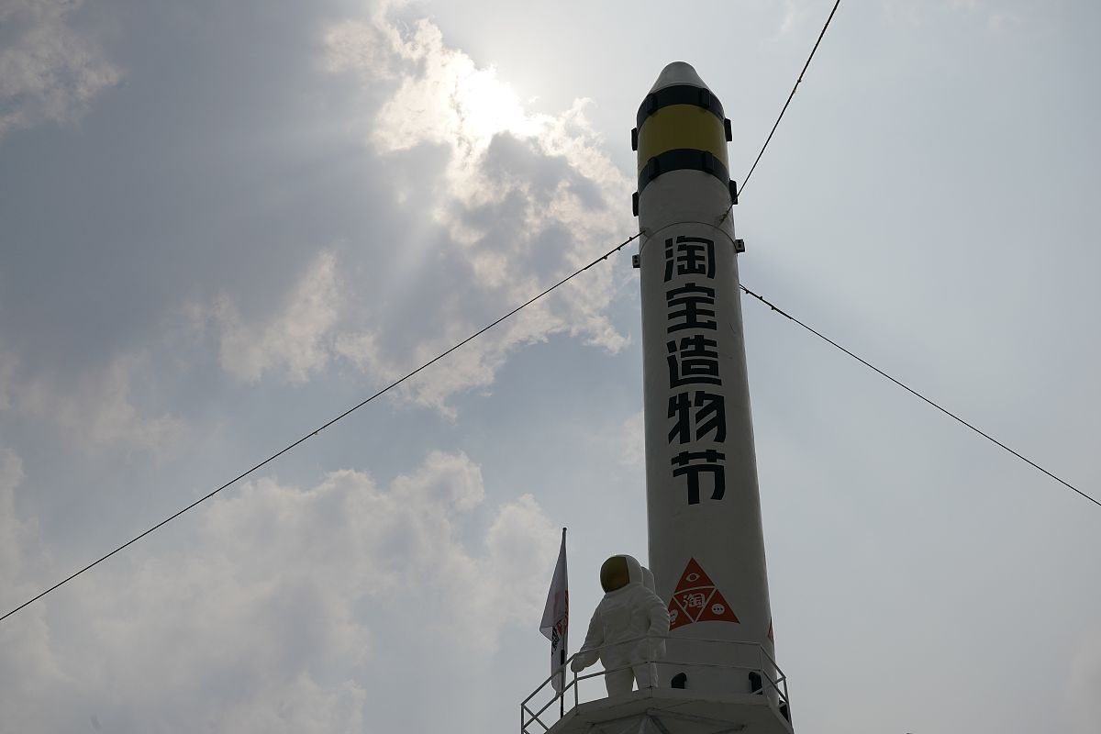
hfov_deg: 41.9
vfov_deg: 28.6
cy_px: 367
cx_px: 550
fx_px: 1437
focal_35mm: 47
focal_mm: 47
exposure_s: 1/4000
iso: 500
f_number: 13
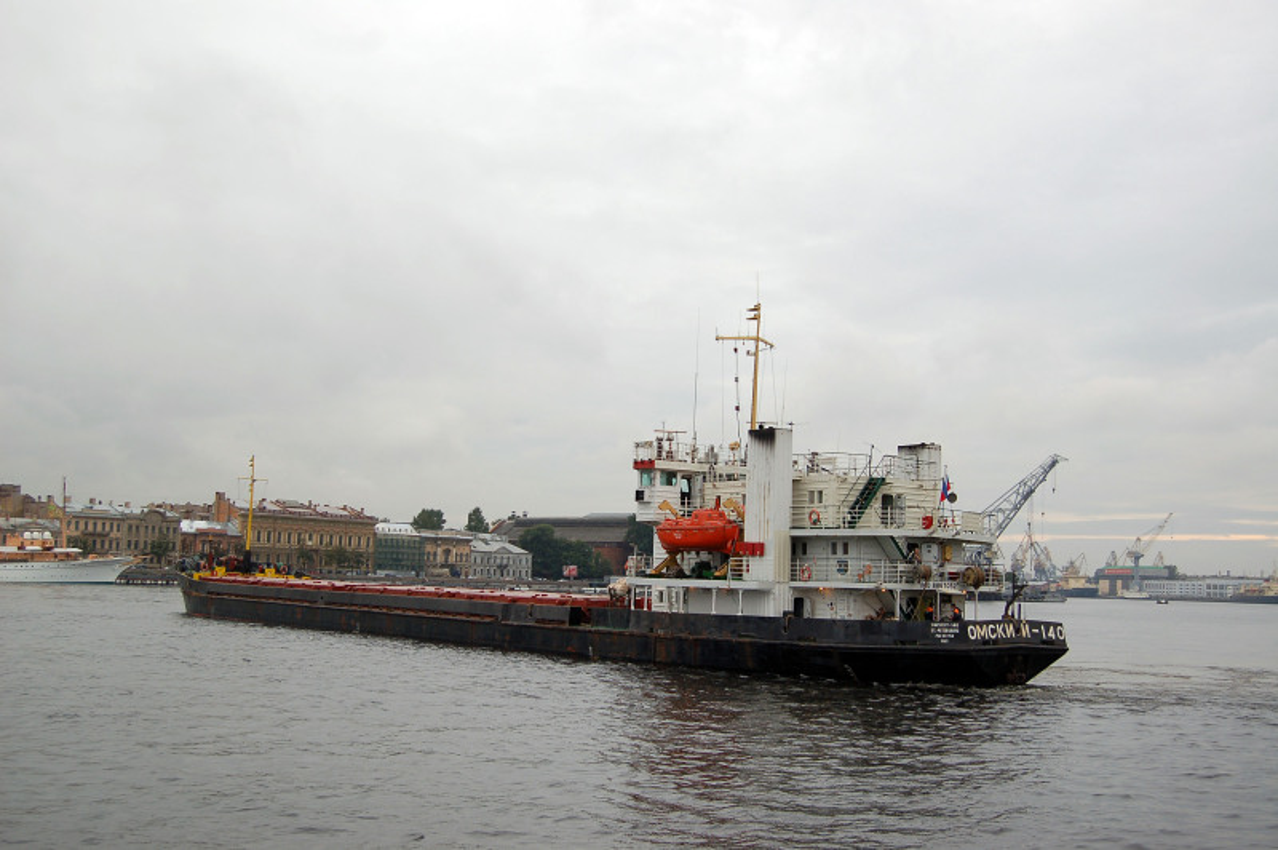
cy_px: 425
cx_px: 639
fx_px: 1490
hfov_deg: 46.4
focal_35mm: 42
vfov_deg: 31.8
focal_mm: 28
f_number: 5
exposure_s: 1/100
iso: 200
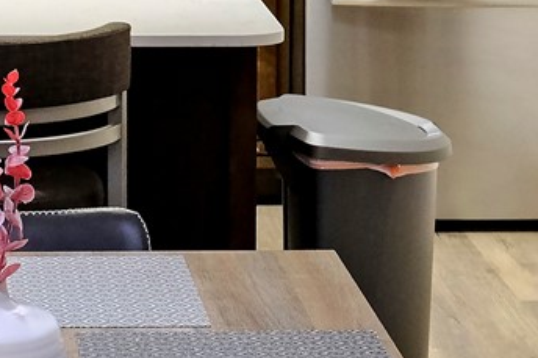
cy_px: 252
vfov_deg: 8.4
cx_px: -59
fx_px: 2435
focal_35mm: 163
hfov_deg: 12.4
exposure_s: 1/25
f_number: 5.6
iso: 1600
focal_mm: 21.9
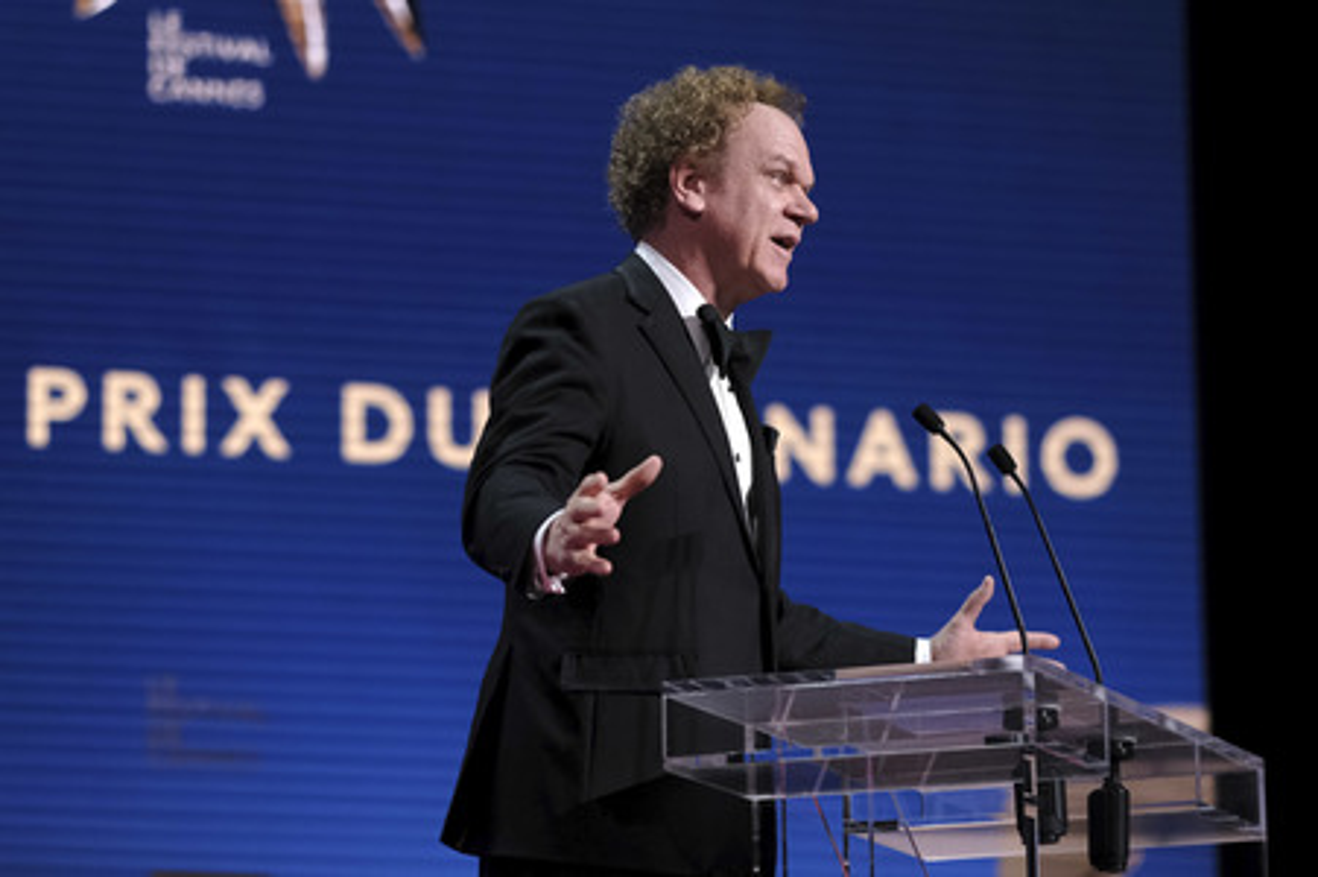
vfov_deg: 10.1
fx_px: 4939
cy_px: 438
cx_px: 659
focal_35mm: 135
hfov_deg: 15.2
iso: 1600
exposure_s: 1/500
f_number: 2
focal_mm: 90
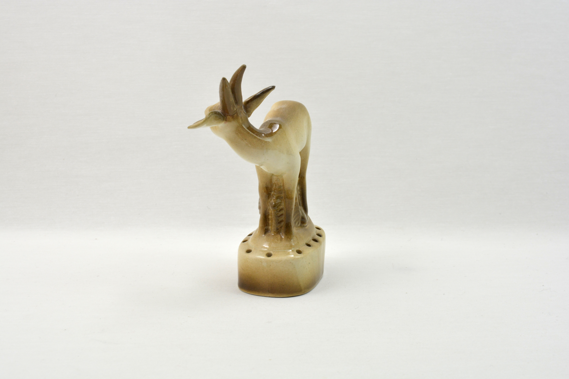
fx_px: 830
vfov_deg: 25.8
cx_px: 284
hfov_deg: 37.8
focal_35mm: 52
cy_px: 190
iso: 400
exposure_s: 1/10
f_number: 11
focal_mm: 35
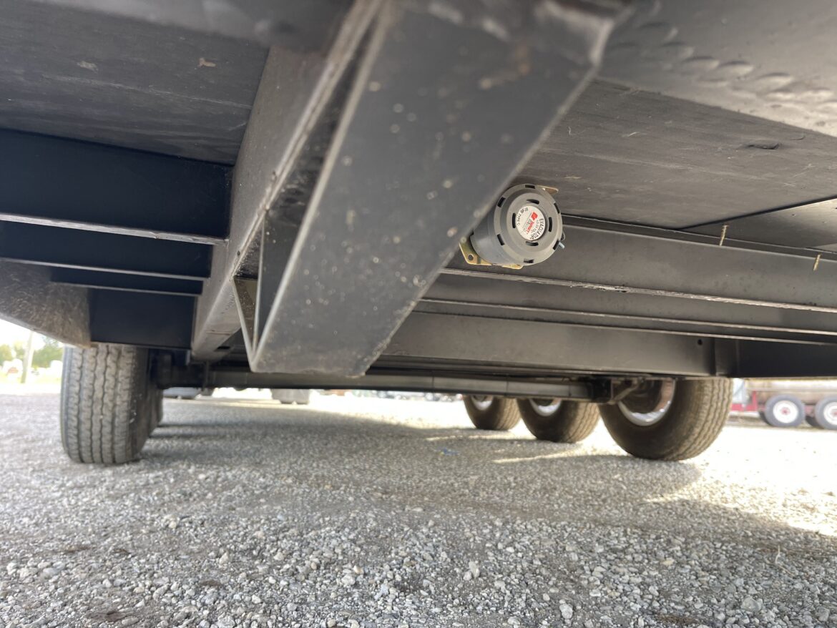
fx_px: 629
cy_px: 314
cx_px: 418
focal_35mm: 26
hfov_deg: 67.3
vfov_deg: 53.1
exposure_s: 1/121
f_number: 1.6
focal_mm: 5.1
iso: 64
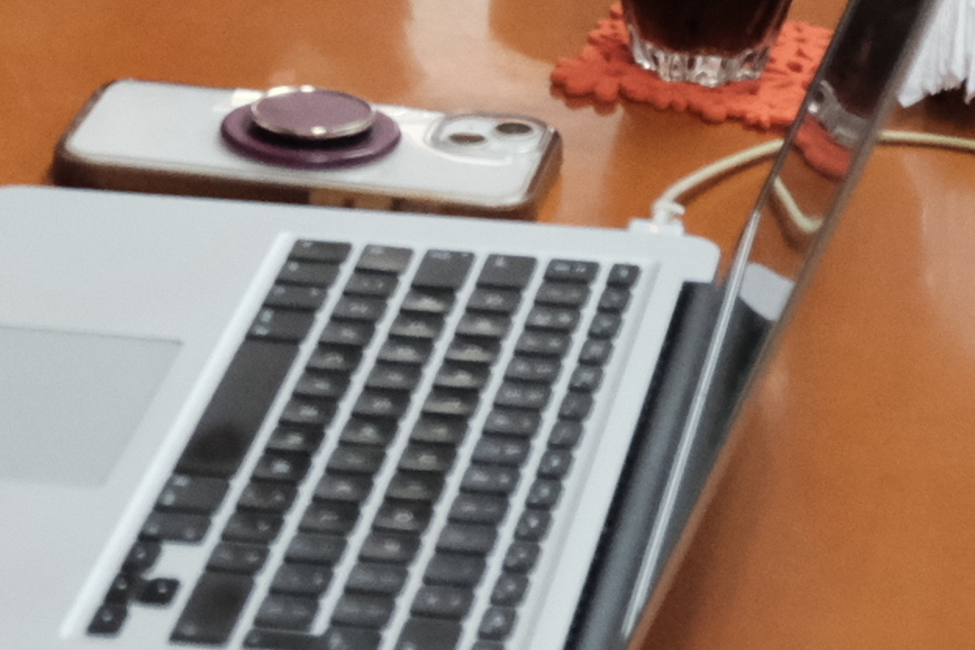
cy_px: -522
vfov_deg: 7.4
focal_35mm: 180
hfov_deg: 11.2
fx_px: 4875
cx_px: -256
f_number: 4.4
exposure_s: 1/100
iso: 4000
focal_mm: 24.2
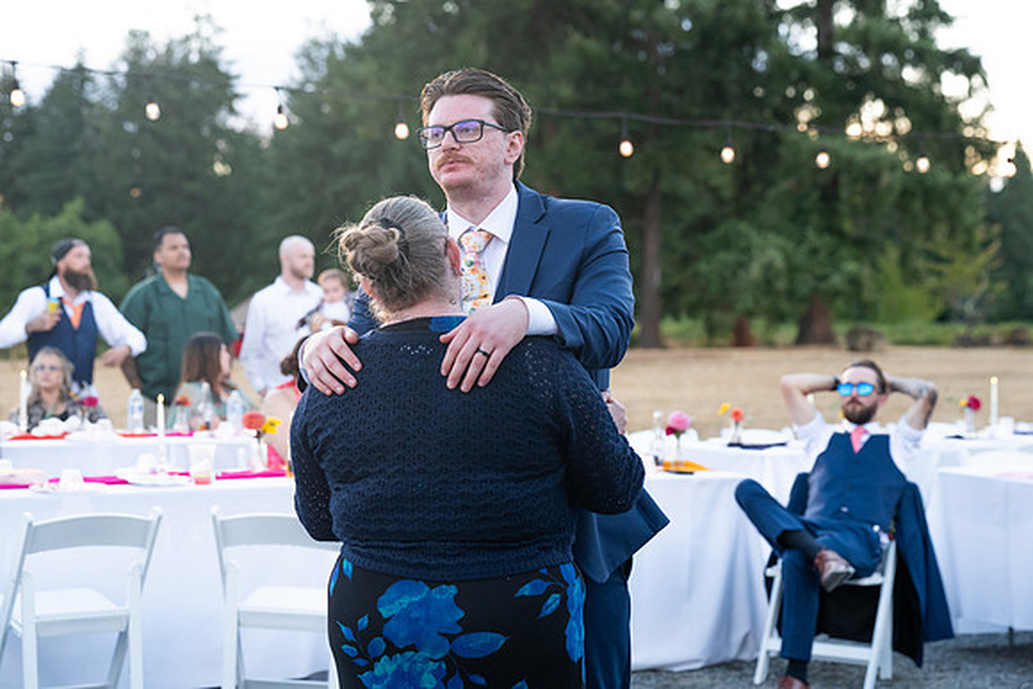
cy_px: 344
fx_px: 2009
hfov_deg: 28.8
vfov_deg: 19.5
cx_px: 516
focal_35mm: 70
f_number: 4
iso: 2000
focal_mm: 70
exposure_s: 1/500
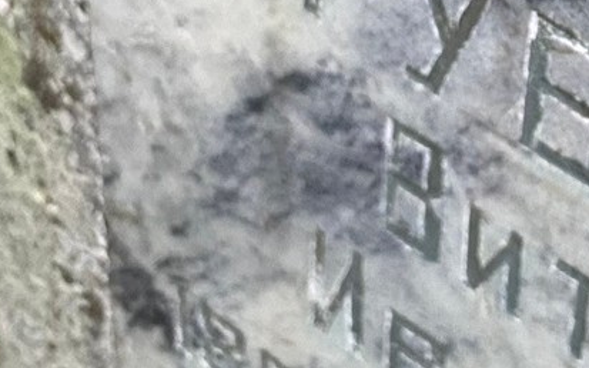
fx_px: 1541
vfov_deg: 12.2
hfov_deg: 20.2
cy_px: -344
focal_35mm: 96
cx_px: 720
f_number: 1.8
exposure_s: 1/60
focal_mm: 4.25
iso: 160
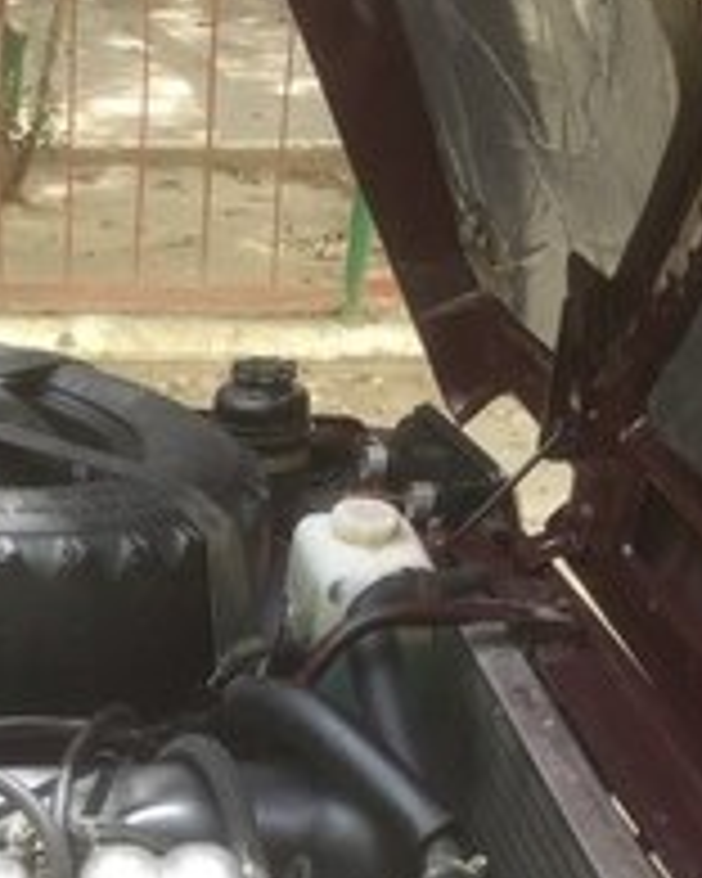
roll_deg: -1.3
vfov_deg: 24.8
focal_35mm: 72
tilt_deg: -36.9
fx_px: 1870
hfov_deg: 20.3
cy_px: 941
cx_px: -76
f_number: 2.2
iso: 40
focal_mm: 4.15
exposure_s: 1/100
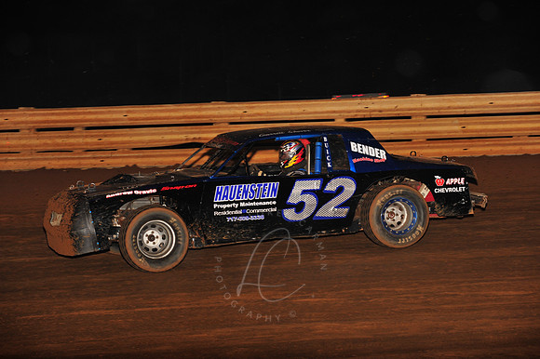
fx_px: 1799
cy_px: 180
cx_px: 270
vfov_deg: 11.4
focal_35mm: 120
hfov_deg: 17.1
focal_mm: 120
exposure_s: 1/320
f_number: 6.3
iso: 800
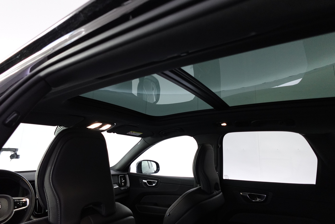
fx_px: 186
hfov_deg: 84.0
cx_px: 168
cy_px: 112
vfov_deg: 61.9
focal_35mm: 20
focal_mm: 7.6
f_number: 2
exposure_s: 1/80
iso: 1250
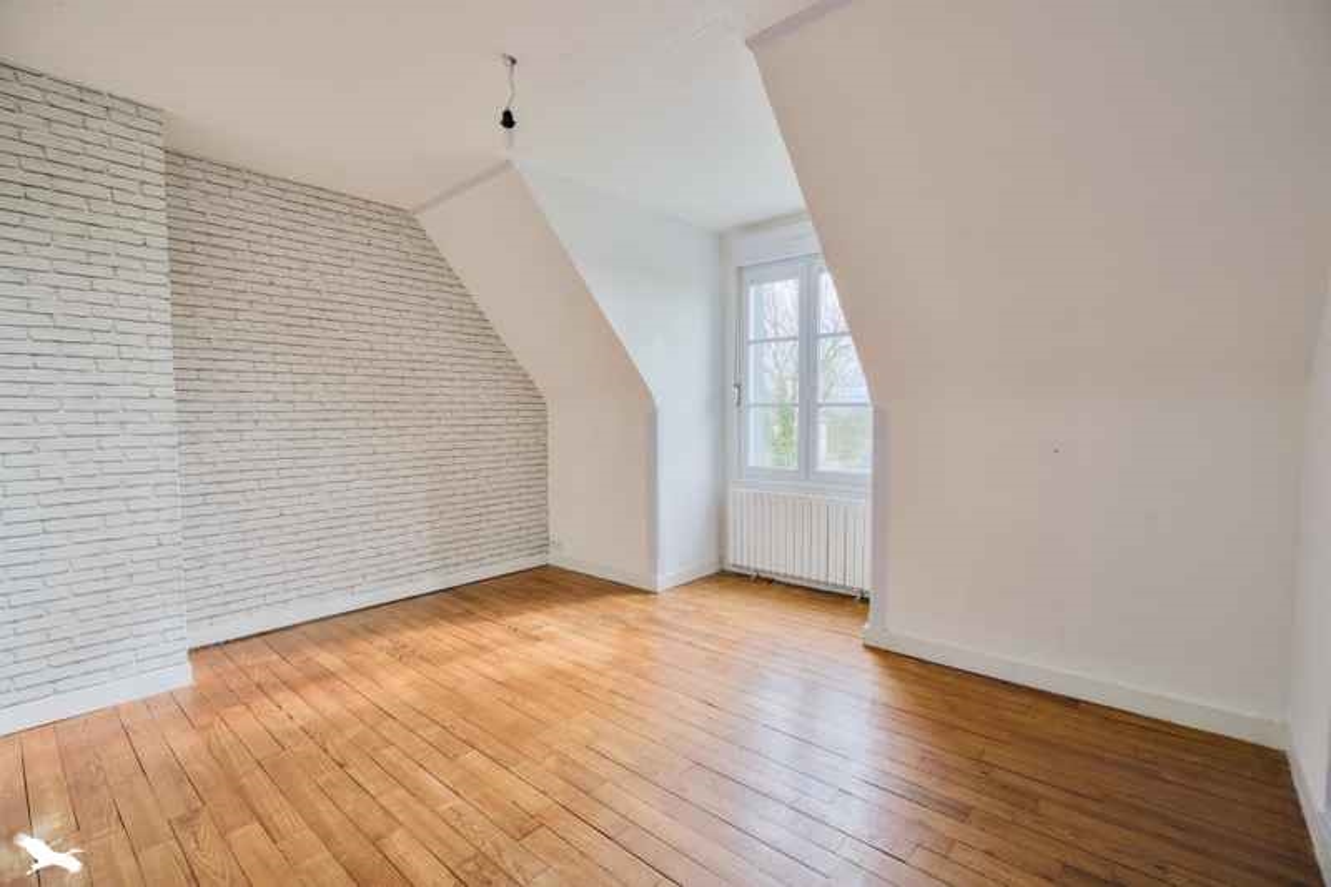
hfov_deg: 96.7
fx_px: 591
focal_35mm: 16
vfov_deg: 73.7
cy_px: 444
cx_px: 666
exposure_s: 1/640
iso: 800
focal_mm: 16
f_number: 8
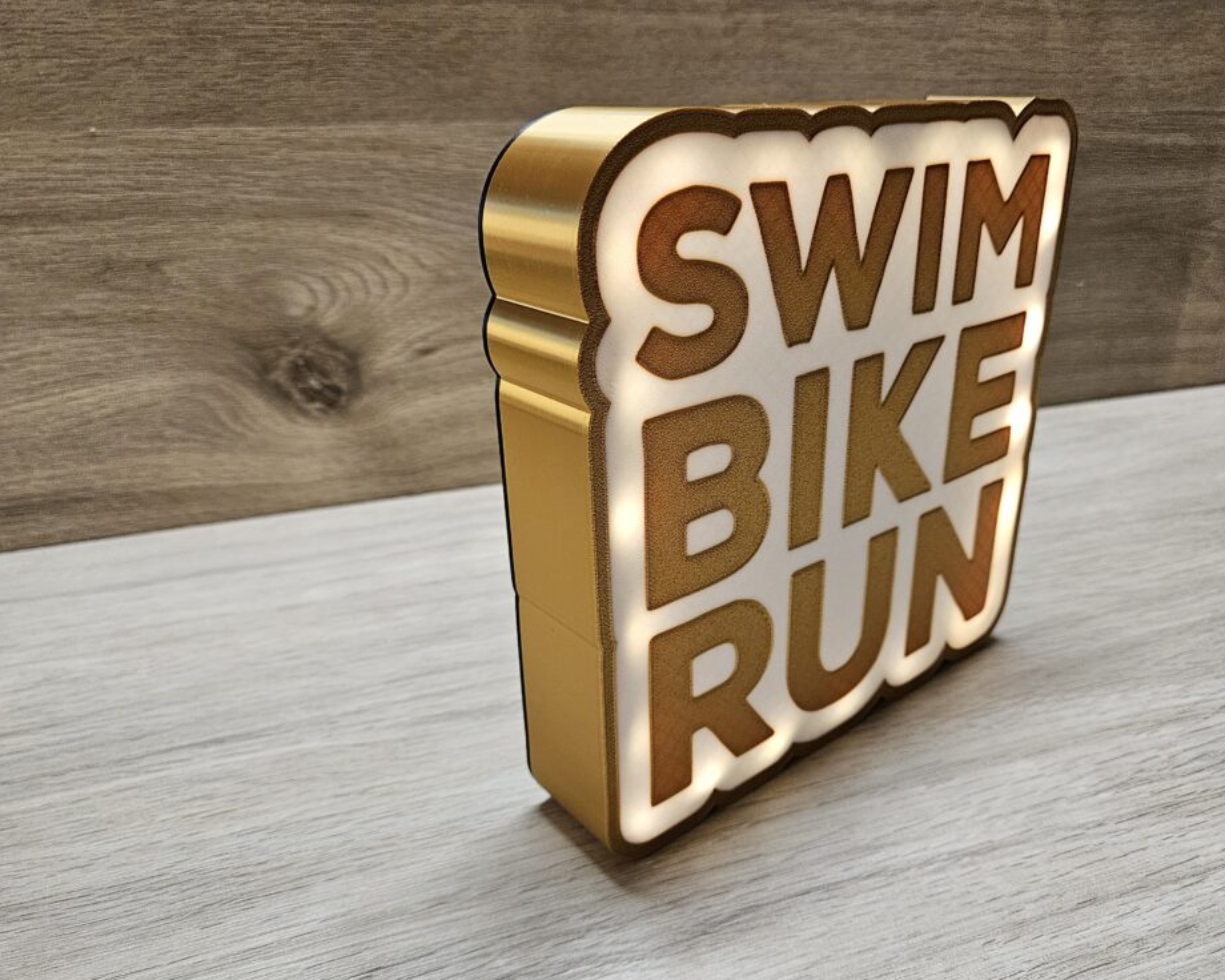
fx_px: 906
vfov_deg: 56.8
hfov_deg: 68.0
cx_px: 670
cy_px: 509
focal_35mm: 25
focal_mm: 5.4
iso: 500
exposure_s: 1/100
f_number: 1.8
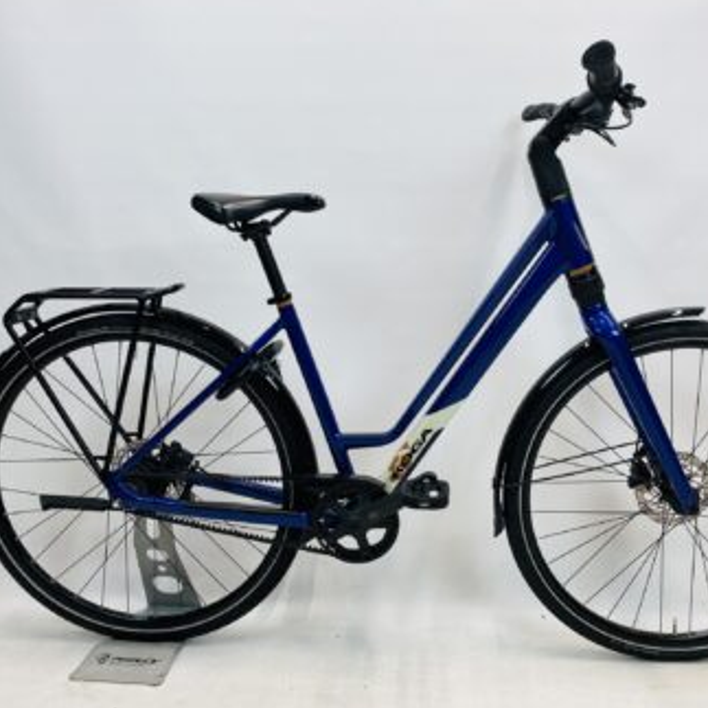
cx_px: 419
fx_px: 740
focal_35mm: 32
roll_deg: -0.1
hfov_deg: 50.8
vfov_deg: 51.1
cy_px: 342
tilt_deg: -7.8
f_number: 1.8
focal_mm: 4.25
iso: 50
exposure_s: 1/100
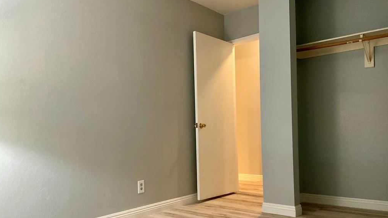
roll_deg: +1.3
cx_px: 192
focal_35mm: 32
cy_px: 135
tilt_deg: -0.1
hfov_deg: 61.0
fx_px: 329
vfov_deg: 36.5
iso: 250
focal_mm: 3
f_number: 1.8
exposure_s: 1/40
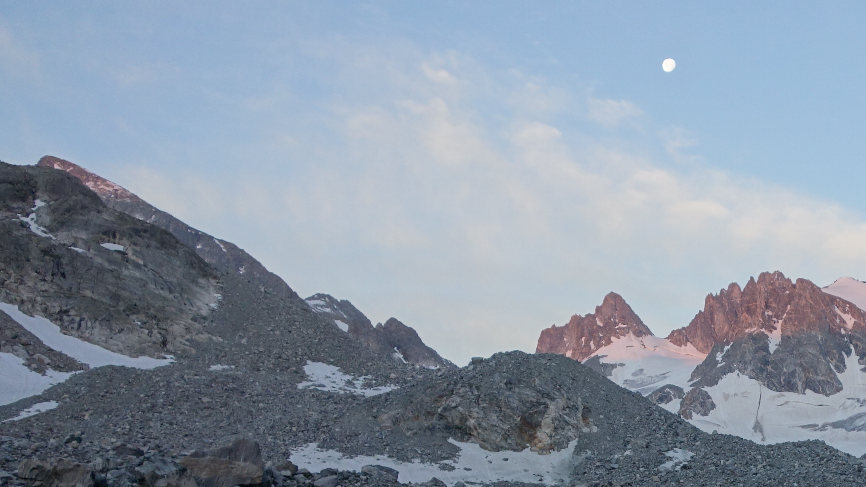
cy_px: 466
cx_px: 751
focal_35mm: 55
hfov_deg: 35.9
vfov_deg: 21.2
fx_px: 1263
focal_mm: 10.4
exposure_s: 1/100
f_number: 2.8
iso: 125
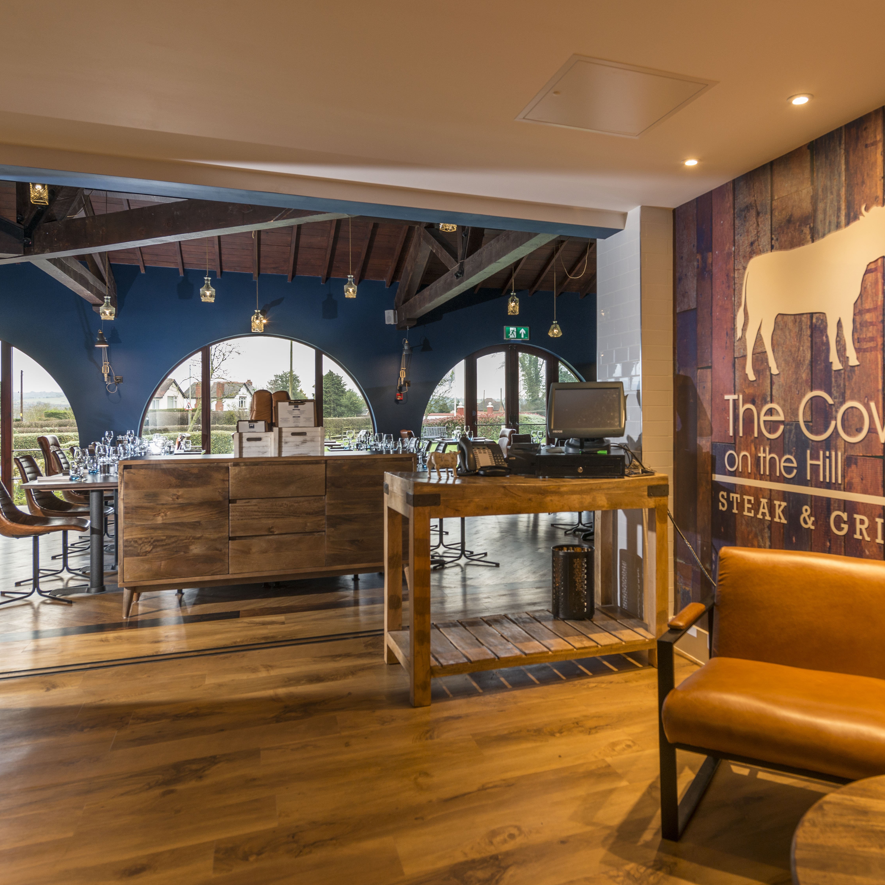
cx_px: 539
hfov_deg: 62.3
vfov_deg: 62.9
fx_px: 723
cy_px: 416
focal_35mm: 25
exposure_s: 1/15
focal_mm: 18
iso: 200
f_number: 5.6
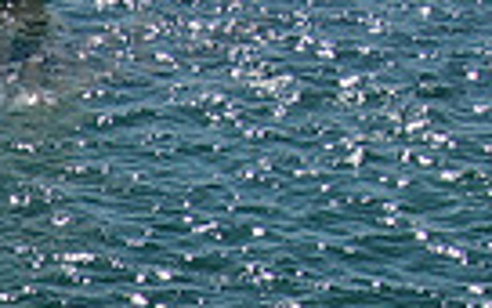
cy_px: 730
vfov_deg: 5.8
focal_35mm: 217
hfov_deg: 9.1
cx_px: -506
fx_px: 2910
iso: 100
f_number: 3.8
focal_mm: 8.6
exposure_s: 1/1250
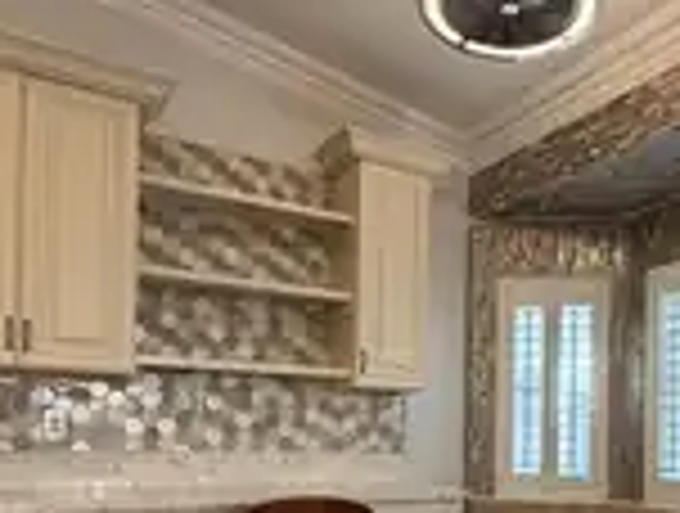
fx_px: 729
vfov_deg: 36.9
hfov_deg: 48.2
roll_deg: -0.5
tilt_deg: +0.4
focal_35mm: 37
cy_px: 436
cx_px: 504
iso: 200
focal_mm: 2.22
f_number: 2.2
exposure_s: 1/60
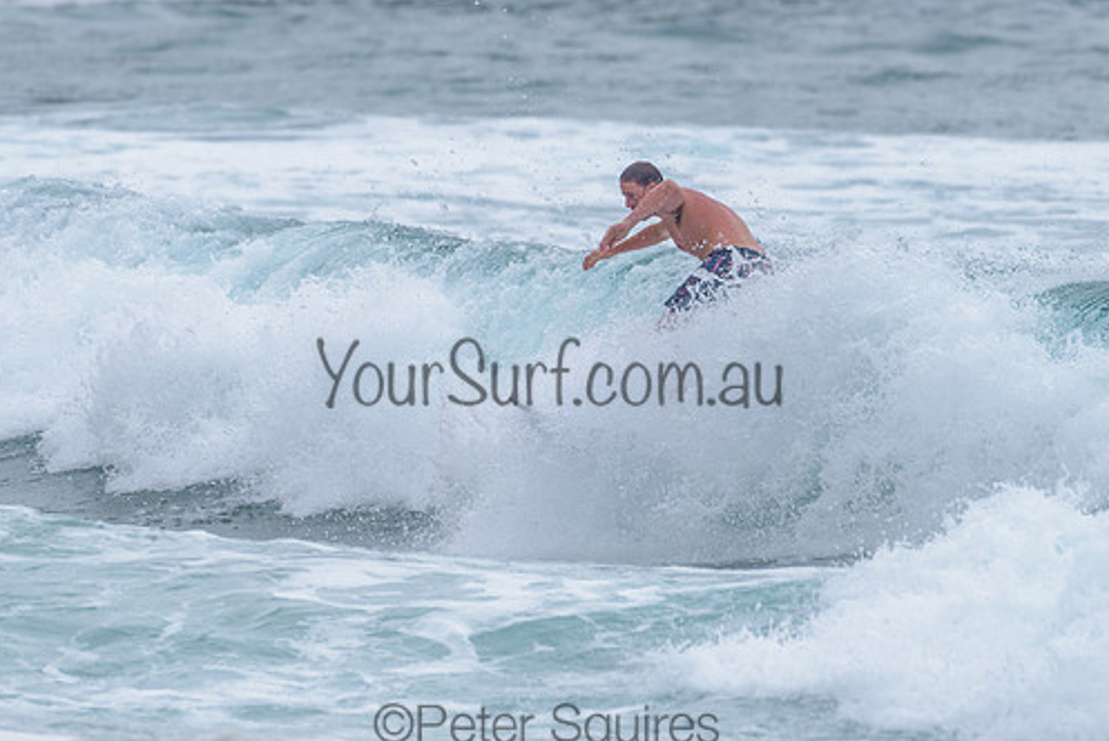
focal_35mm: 715
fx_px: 22038
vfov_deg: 1.9
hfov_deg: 2.9
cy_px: 300
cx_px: 655
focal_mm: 500
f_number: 5.6
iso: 125
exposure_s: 1/2000
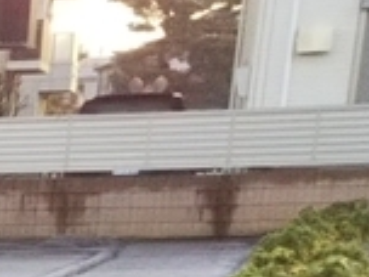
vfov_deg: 6.6
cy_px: 880
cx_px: -774
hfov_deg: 8.2
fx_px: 2153
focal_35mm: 202
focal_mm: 4
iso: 50
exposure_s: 1/120
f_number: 2.2
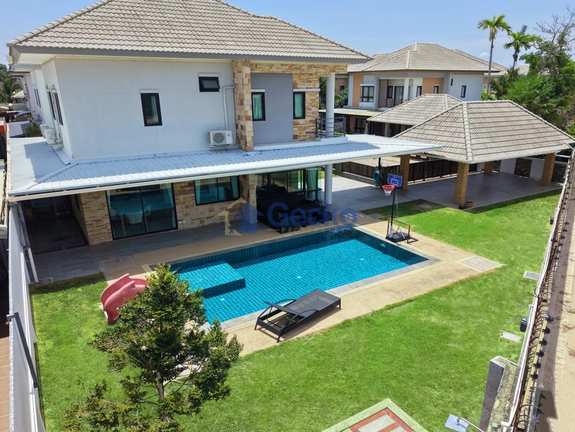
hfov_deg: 71.6
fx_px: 399
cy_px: 216
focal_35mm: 24
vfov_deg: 56.8
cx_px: 288
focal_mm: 8.67
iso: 150
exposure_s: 1/25
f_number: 1.8
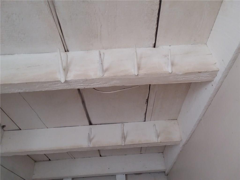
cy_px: 90
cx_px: 120
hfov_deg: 61.7
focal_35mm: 29
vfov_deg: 48.2
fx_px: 201
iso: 100
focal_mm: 2.47
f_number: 1.9
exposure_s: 1/30
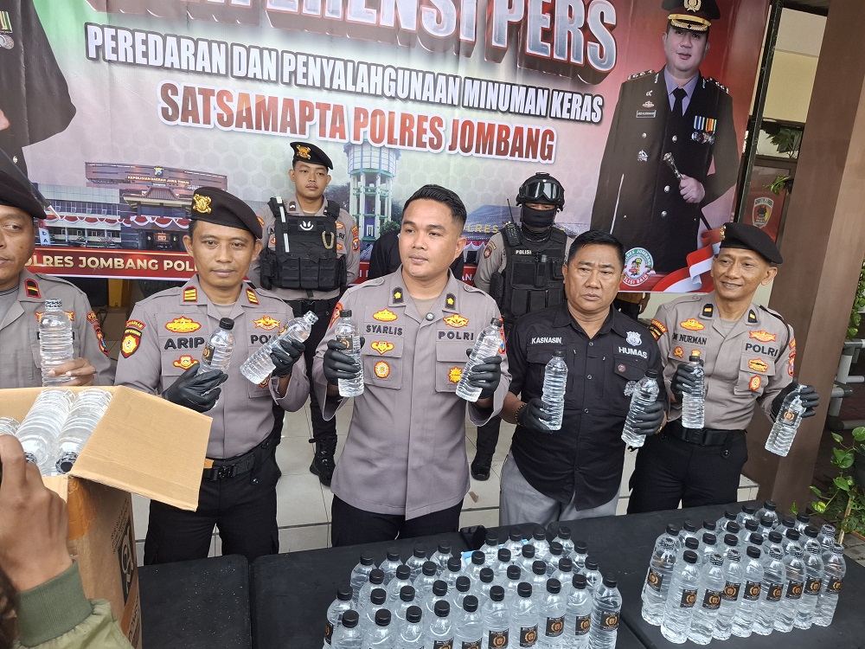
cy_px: 324
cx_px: 432
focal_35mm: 23
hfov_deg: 73.9
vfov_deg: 58.9
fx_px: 575
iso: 50
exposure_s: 1/100
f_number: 1.8
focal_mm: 5.54
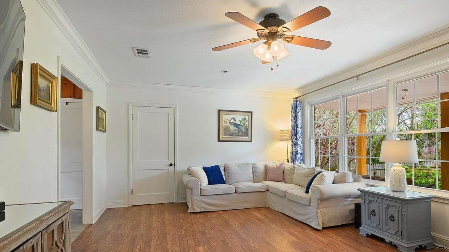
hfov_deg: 83.6
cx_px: 245
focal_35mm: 21
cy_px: 151
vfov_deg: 53.2
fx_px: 250
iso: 200
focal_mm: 18
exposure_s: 3
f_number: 14
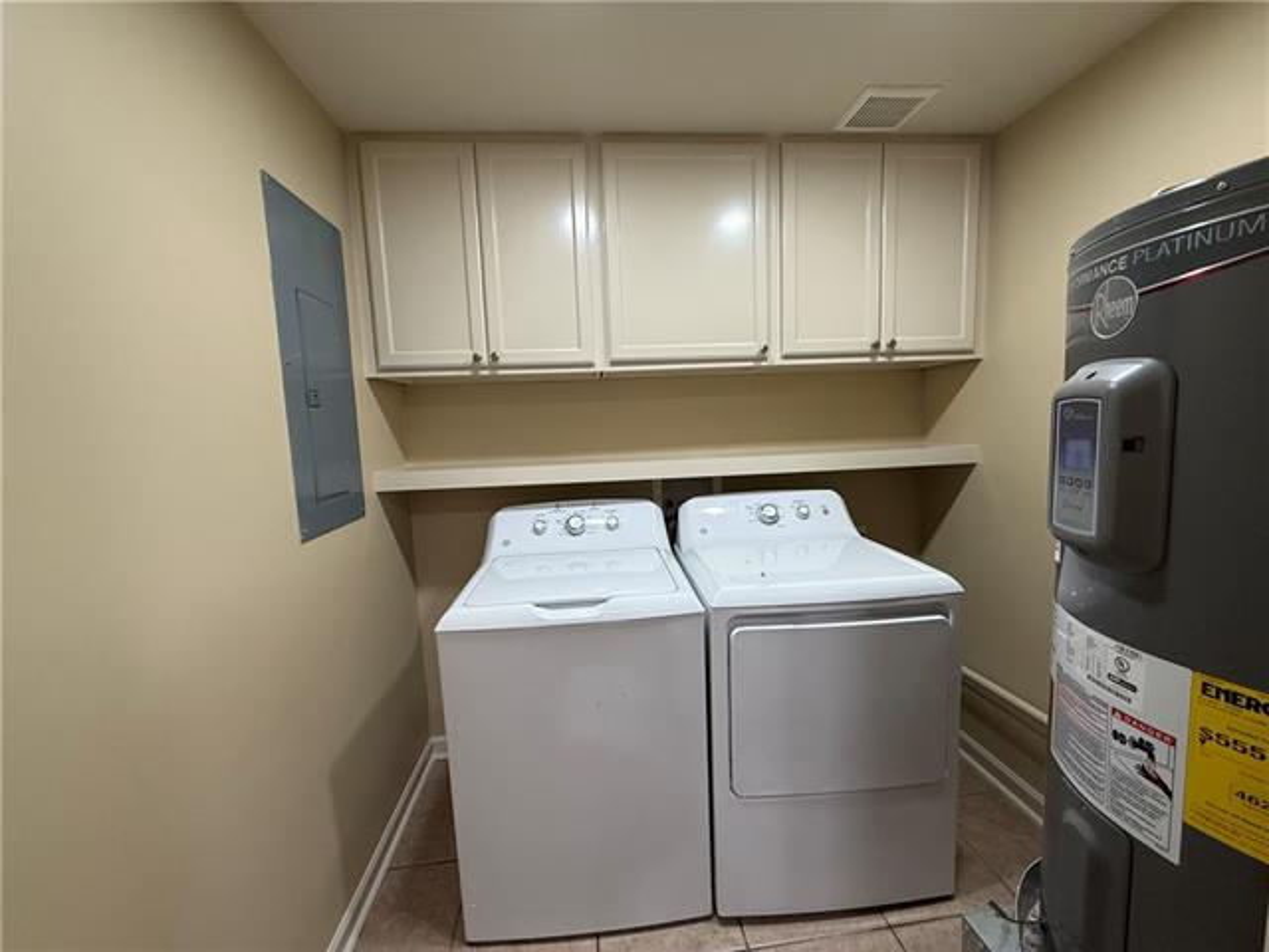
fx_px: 513
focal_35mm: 14
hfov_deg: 102.1
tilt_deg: -5.1
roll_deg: +2.2
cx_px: 634
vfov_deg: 85.7
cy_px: 476
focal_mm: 2.22
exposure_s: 1/120
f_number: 2.2
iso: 250
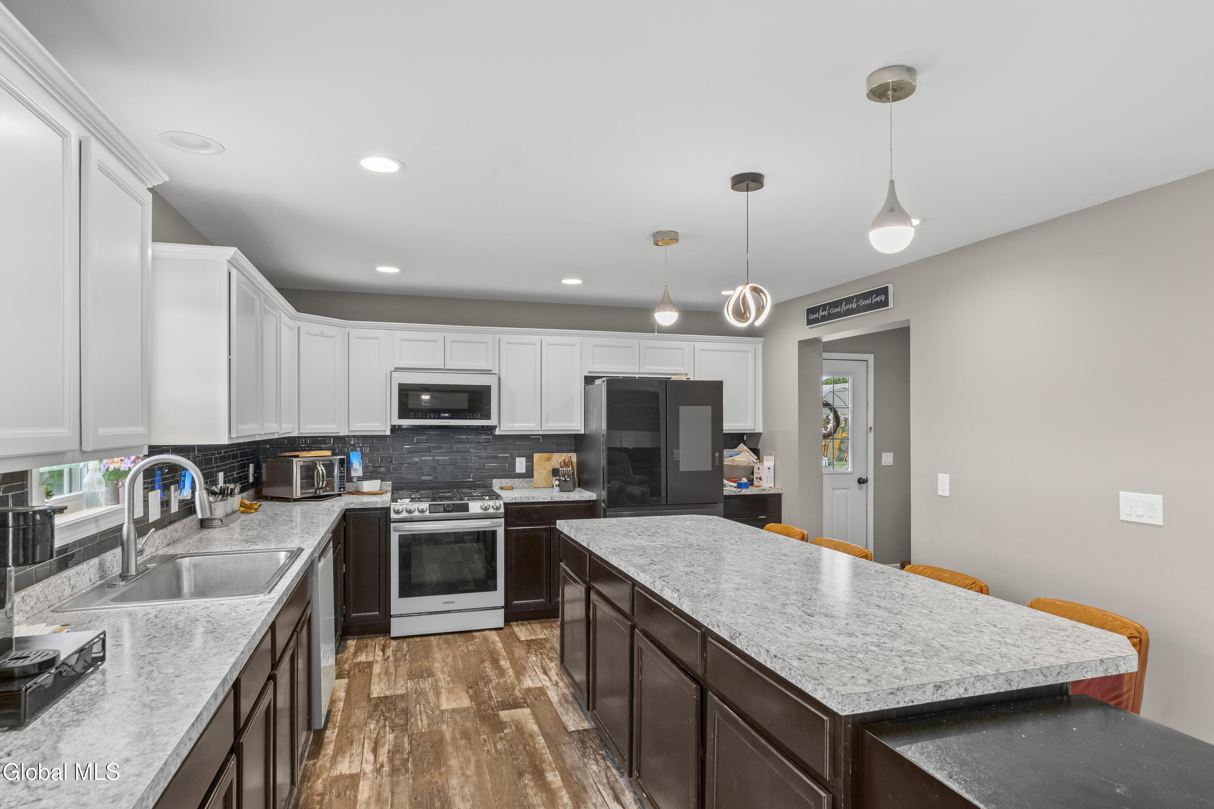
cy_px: 404
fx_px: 641
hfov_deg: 86.9
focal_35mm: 19
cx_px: 607
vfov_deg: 64.6
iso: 400
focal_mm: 19
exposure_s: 1/5
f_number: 8
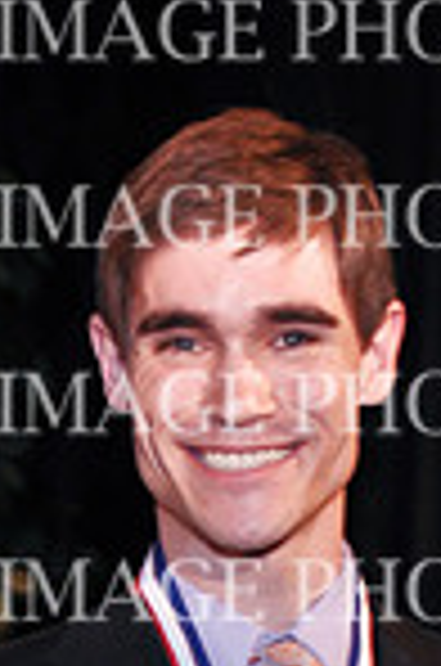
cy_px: 868
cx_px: 268
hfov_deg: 7.5
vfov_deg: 11.0
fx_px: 3378
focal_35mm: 183
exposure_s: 1/60
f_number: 2.8
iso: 400
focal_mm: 40
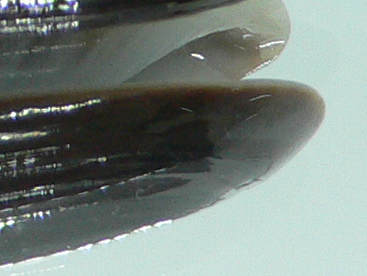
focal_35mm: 179
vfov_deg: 8.1
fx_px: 1899
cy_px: -158
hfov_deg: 10.5
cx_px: -246
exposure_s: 1/60
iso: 150
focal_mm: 4.6
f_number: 2.8
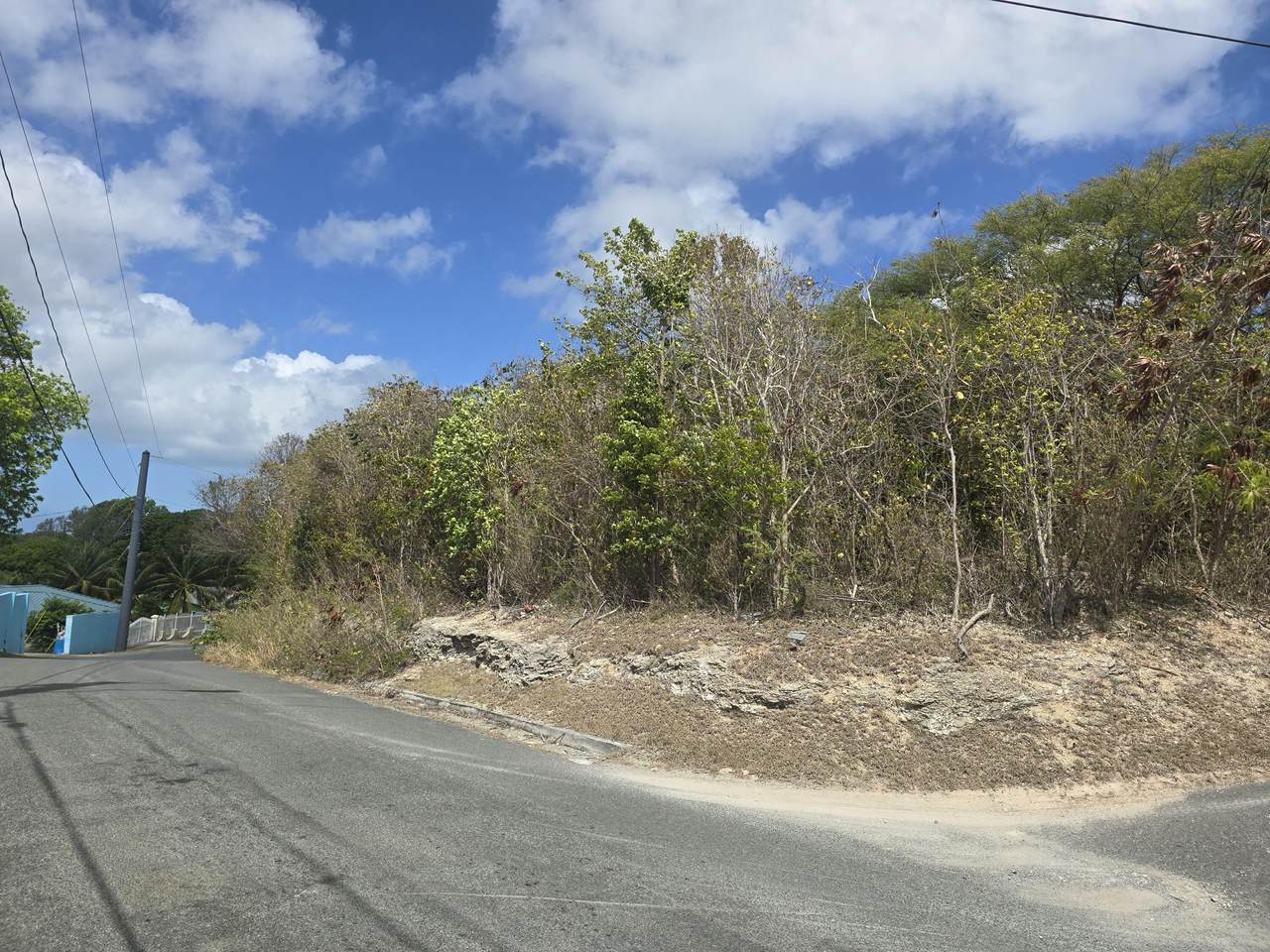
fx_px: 844
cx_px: 635
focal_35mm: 23
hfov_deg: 73.9
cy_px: 476
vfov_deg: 58.9
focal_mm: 6.3
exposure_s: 1/997
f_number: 1.7
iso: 12
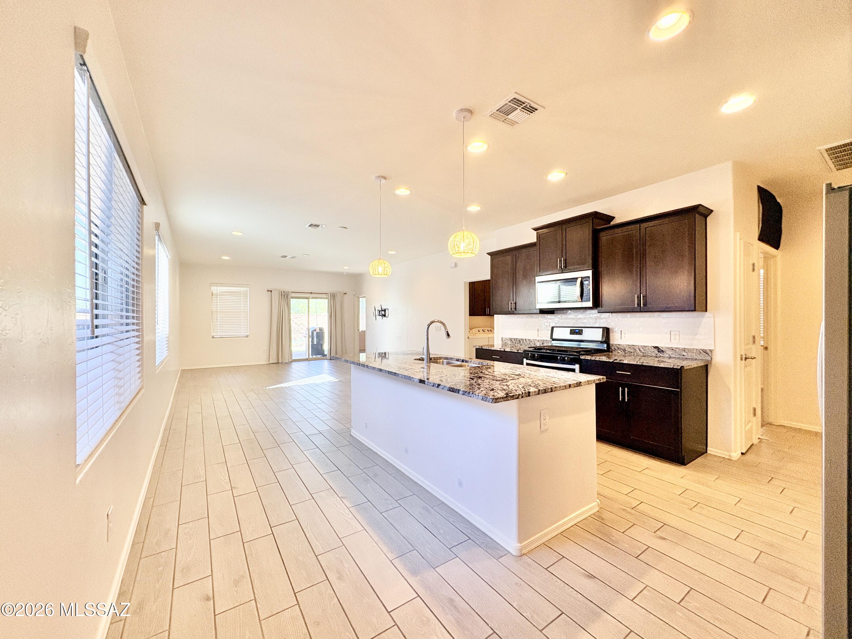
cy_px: 320
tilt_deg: +0.5
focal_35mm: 14
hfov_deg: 102.1
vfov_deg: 85.7
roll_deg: +0.9
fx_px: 345
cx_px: 426
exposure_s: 1/120
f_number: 2.2
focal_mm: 2.22
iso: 160
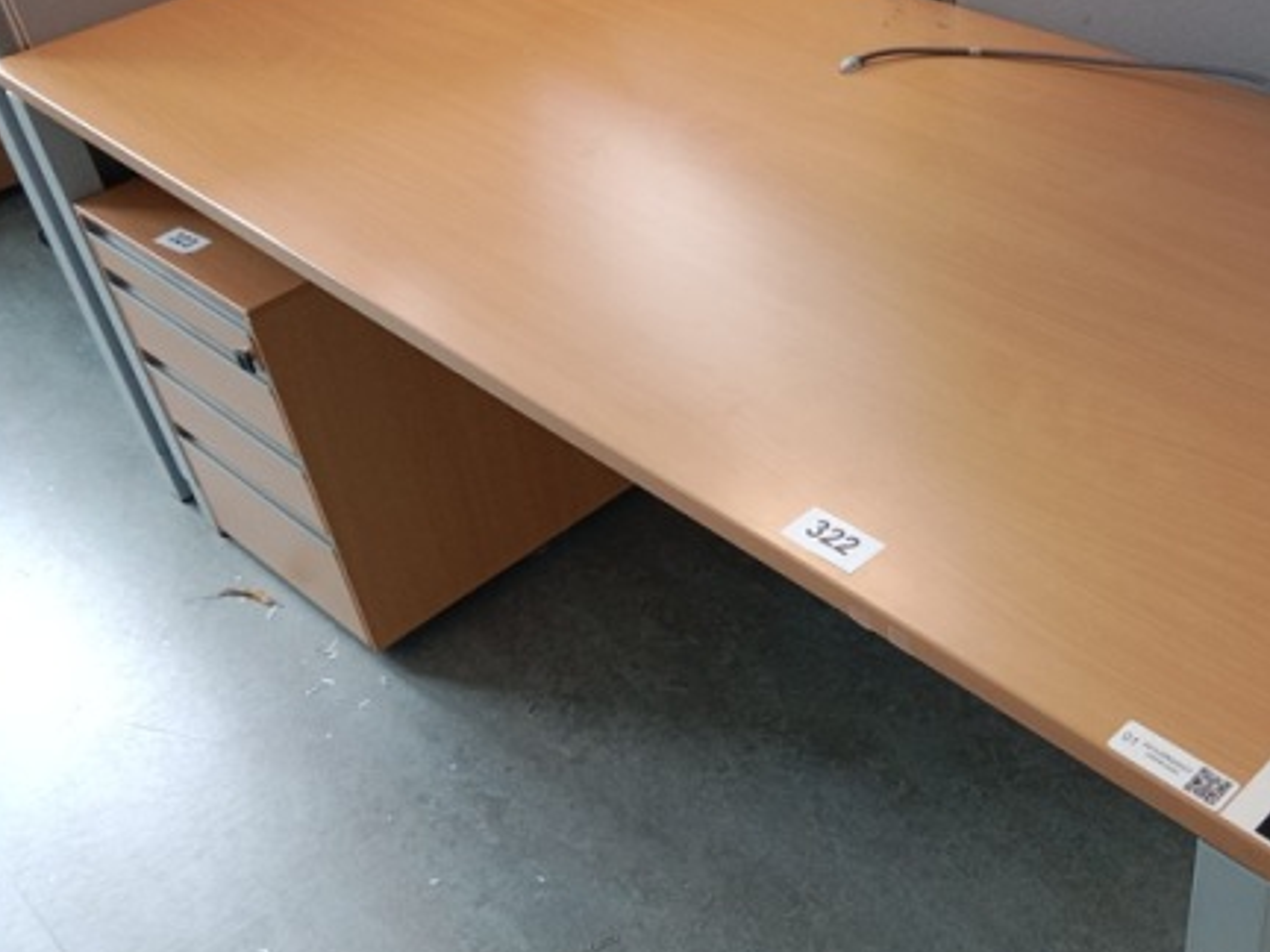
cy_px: 479
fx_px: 1468
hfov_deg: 45.7
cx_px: 900
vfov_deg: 36.0
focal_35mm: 40
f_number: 2.2
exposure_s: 1/33.3
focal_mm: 3.65
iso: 315
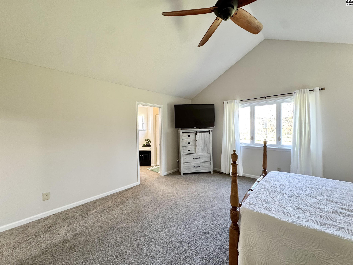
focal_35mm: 14
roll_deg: +1.0
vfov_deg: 85.7
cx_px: 176
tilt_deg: -1.6
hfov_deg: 102.1
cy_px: 132
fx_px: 143
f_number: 2.2
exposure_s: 1/60
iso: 250
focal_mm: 2.22
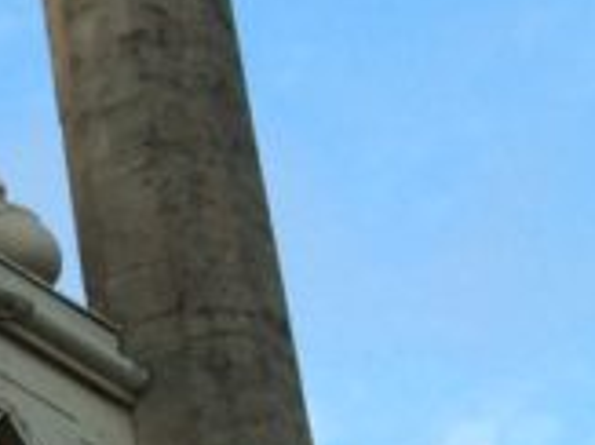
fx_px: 3126
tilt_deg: +29.8
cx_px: -1263
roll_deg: -5.5
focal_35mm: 182
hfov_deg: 8.7
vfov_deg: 8.1
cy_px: 321
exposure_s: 1/402
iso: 32
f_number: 2.2
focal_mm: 4.15
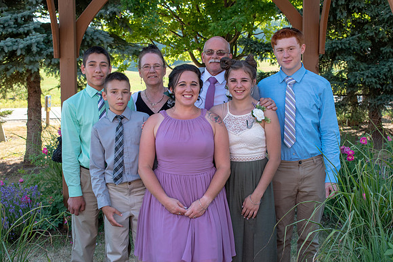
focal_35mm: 57
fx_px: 622
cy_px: 131
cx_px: 196
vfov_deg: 23.8
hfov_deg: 35.0
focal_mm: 38
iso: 400
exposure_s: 1/200
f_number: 7.1
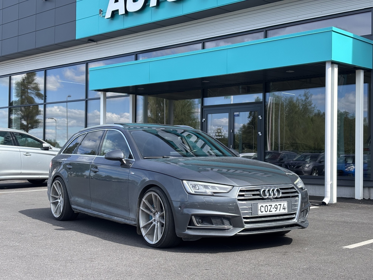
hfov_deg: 36.8
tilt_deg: +2.0
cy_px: 140
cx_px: 186
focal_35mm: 52
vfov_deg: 28.0
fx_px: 560
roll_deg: -0.9
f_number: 1.6
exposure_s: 1/910
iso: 32
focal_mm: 5.96
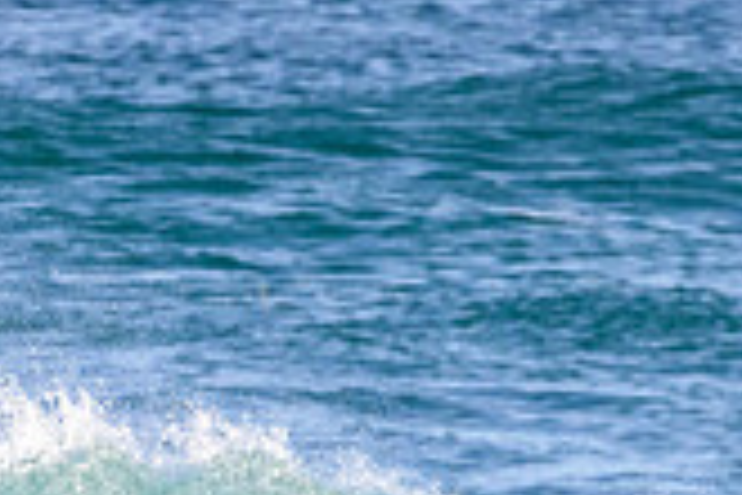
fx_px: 39756
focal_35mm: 1929
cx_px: 391
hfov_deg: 1.1
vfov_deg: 0.7
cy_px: 866
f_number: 11
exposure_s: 1/2000
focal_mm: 550
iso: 3200
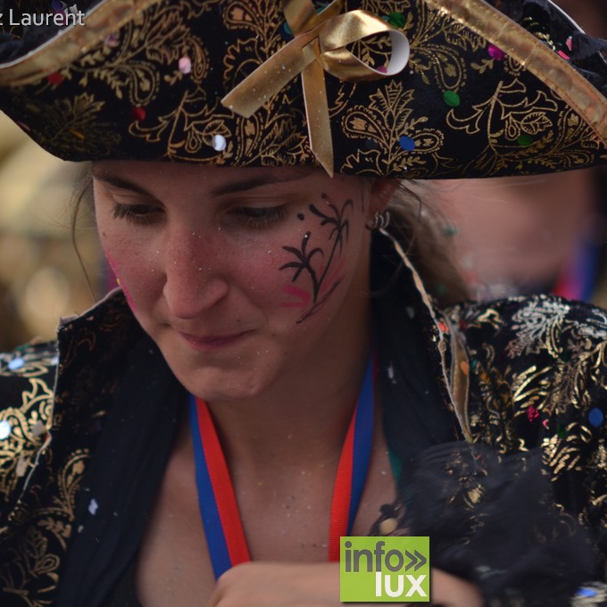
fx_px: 5714
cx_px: 385
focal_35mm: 288
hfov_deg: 6.1
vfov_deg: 6.1
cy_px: 304
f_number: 2.8
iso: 100
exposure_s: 1/400
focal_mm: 150
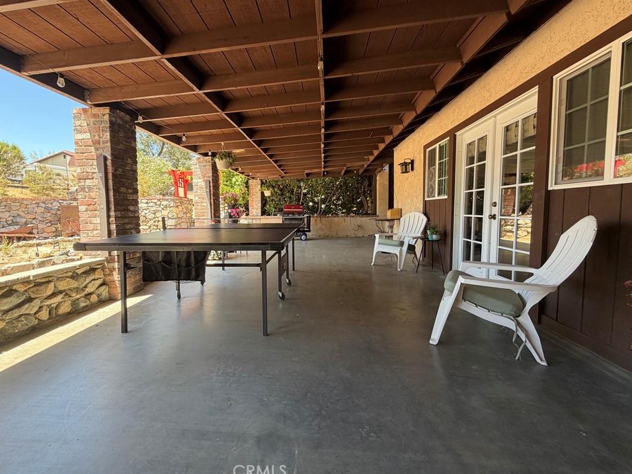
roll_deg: +0.5
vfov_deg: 81.7
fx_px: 274
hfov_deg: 98.1
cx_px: 299
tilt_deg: -3.5
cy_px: 227
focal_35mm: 15
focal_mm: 2.22
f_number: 2.2
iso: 64
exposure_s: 1/126
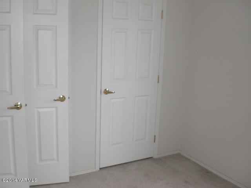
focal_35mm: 38
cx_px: 126
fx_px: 276
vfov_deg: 37.7
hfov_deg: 49.0
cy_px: 94
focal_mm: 6.3
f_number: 3.1
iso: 200
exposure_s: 1/60
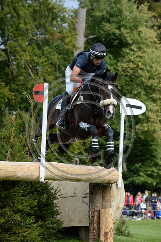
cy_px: 121
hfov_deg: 6.5
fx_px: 1410
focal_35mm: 210
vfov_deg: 9.8
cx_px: 80
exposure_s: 1/1000
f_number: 8
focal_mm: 210
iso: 800
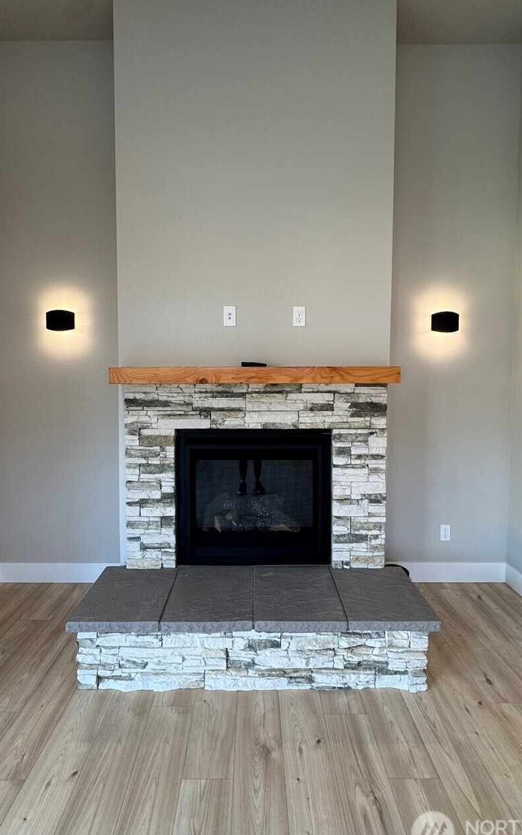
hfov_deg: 68.0
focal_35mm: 17
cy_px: 385
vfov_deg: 94.2
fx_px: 387
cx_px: 256
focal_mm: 2.22
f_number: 2.2
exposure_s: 1/120
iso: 160
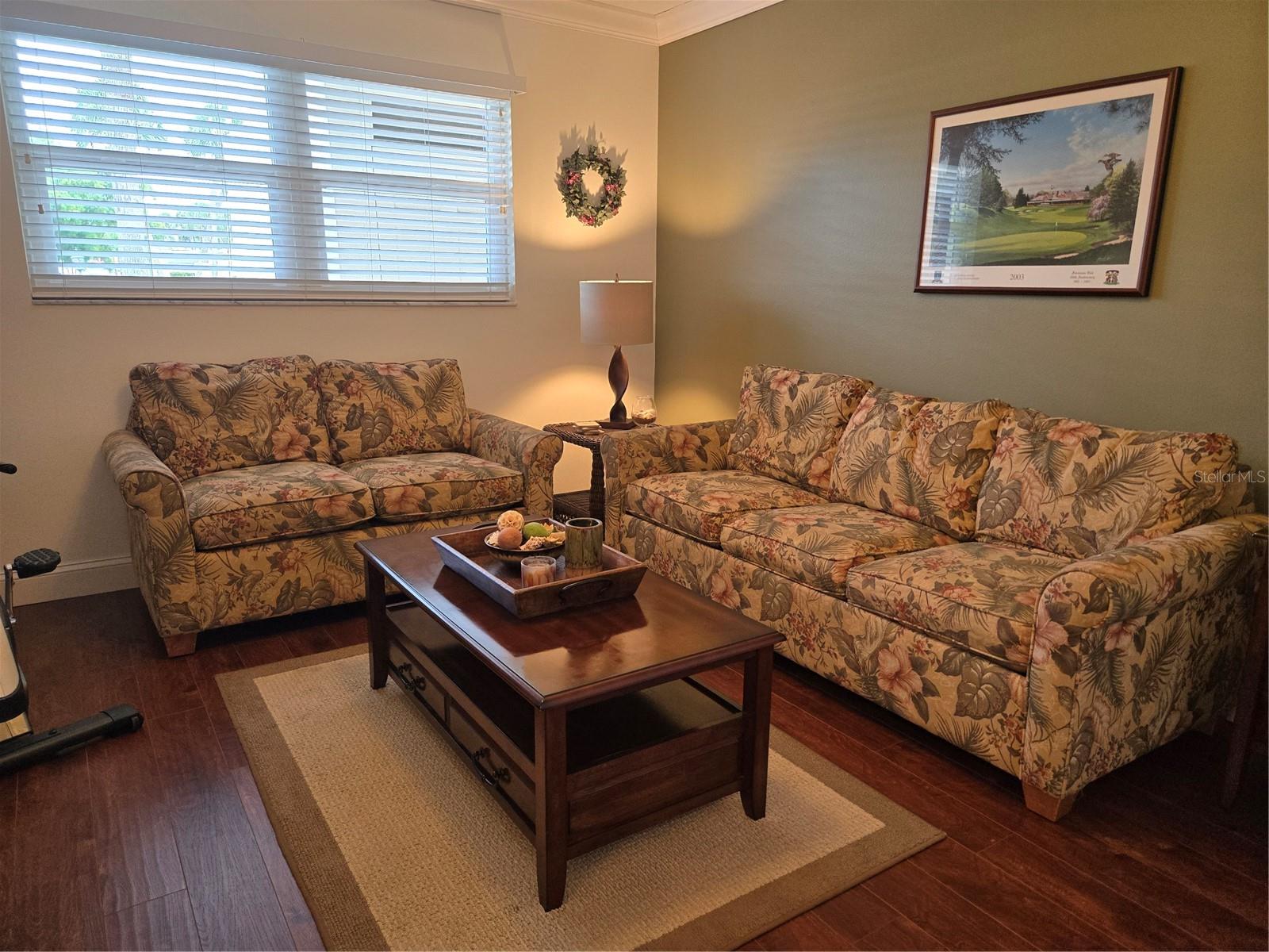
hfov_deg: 73.9
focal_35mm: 23
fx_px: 843
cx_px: 634
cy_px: 476
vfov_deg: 58.9
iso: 320
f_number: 1.8
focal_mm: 5.4
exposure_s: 1/120
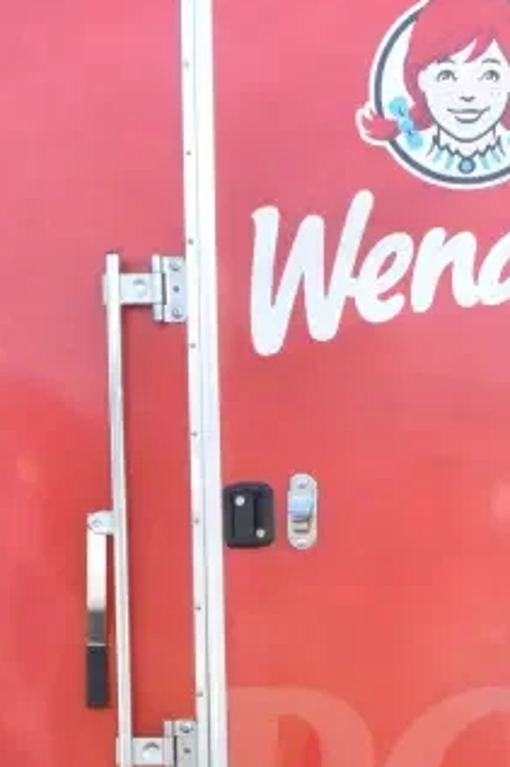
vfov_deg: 24.0
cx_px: 435
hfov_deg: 17.3
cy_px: 880
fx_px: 1659
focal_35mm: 78
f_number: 14
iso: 6400
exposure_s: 1/800
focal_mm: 18
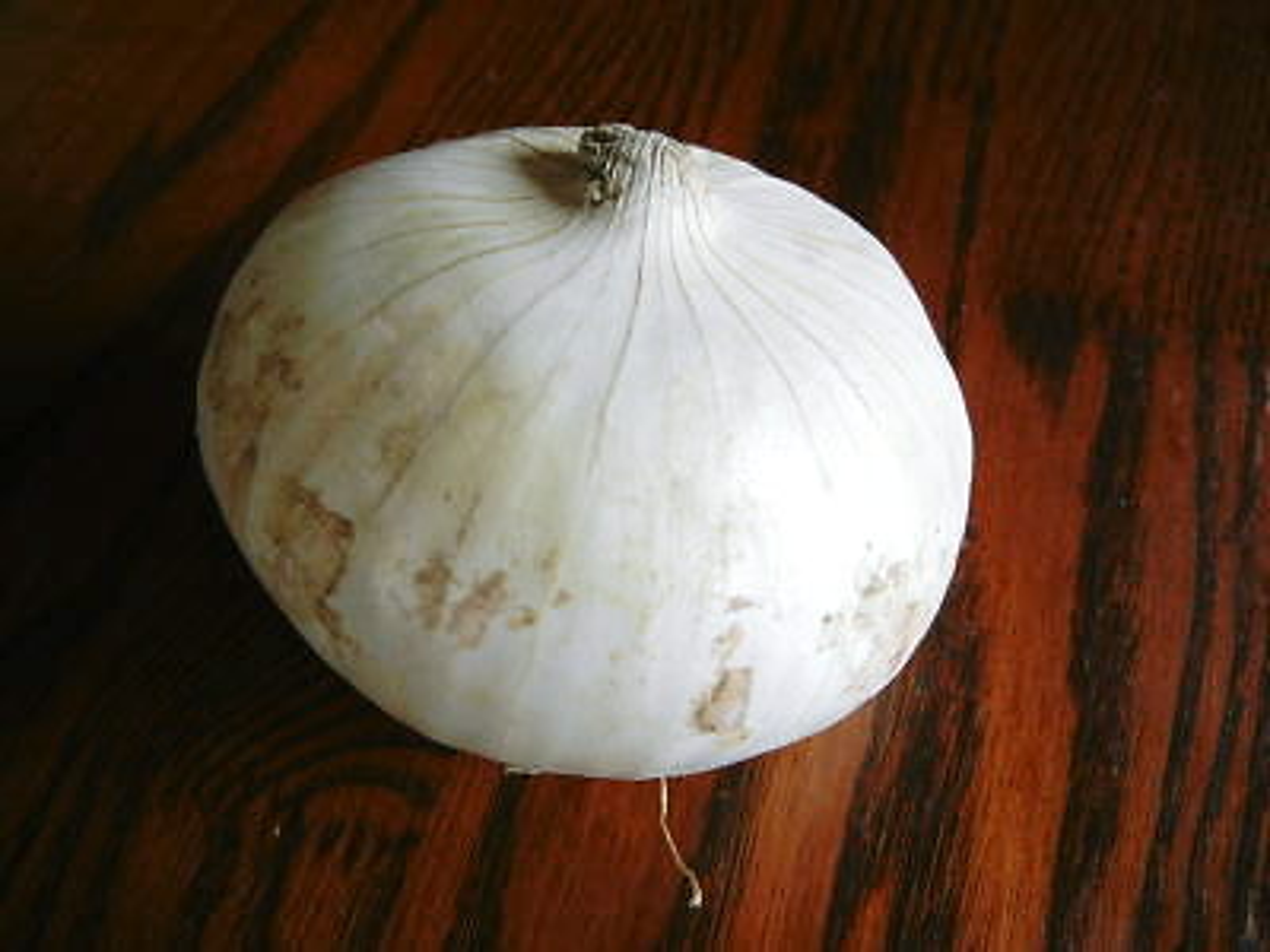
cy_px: 476
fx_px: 1101
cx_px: 635
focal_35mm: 30
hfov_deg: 60.0
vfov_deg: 46.8
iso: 160
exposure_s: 1/53.3
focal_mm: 5.4
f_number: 3.5
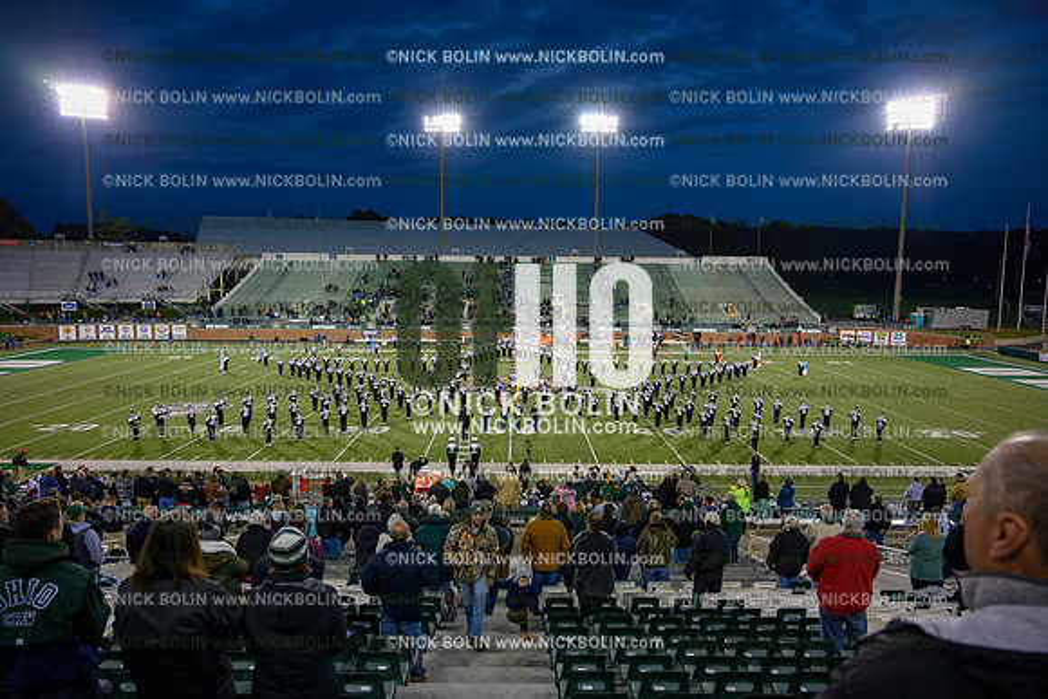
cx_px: 524
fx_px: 699
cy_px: 350
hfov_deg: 73.7
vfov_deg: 53.2
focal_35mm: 24
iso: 2000
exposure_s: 1/320
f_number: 4
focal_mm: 24
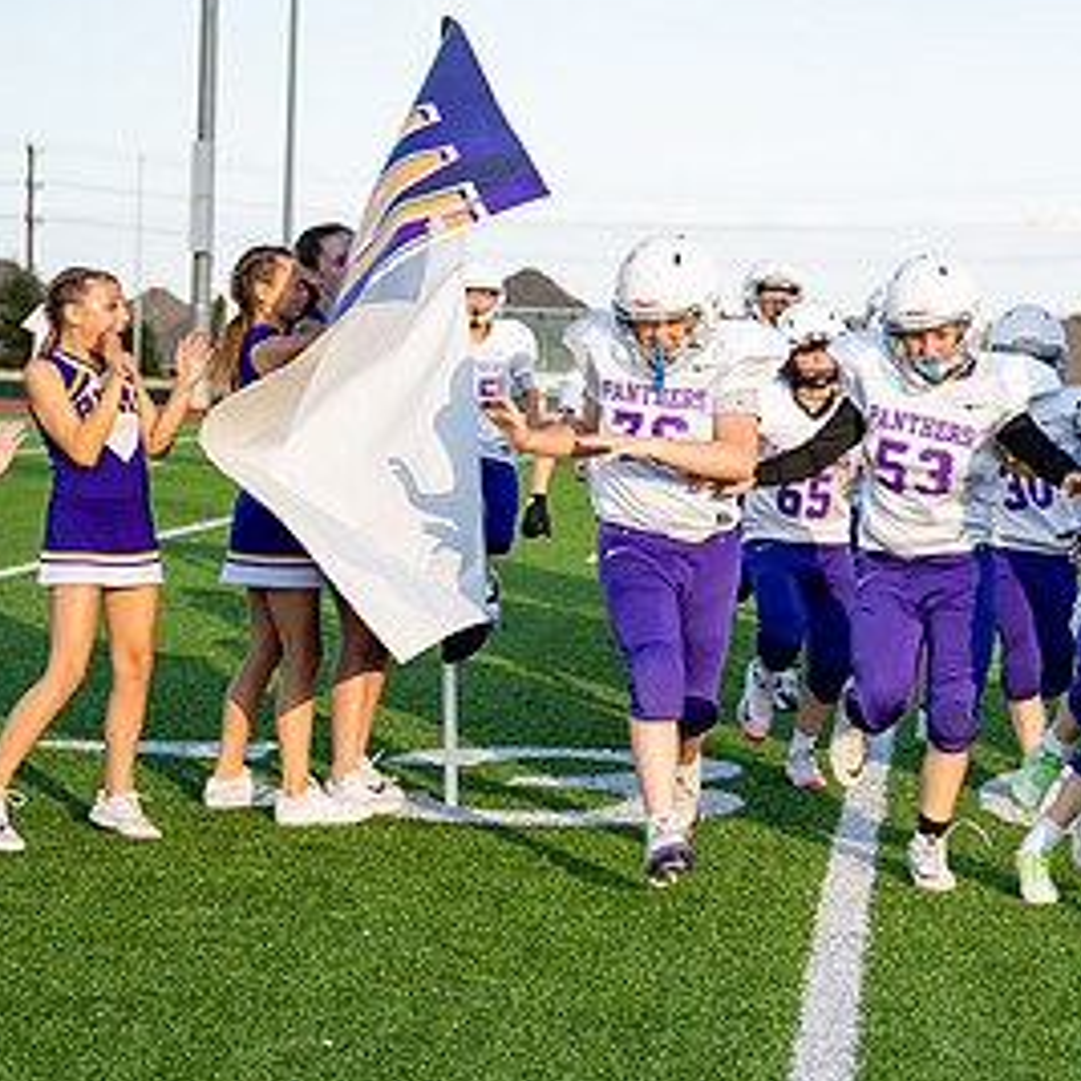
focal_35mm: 99
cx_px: 960
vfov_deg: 17.6
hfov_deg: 17.3
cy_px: 463
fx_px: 3498
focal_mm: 45.3
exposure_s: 1/3200
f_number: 2.8
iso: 400
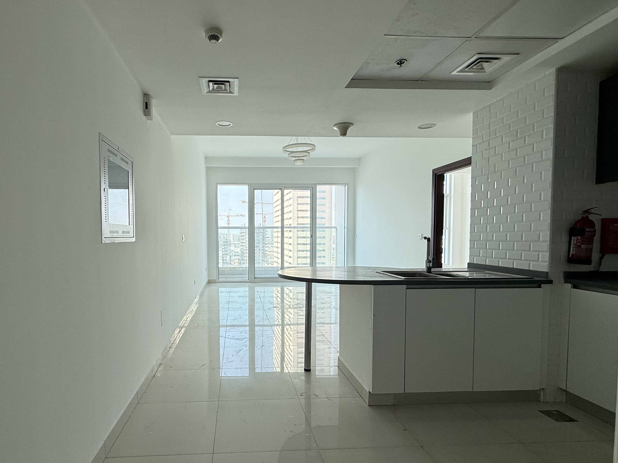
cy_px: 251
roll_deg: +0.6
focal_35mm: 19
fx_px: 339
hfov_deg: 83.9
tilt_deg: -2.4
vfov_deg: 68.6
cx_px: 254
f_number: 2.2
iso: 64
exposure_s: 1/99
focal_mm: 2.22
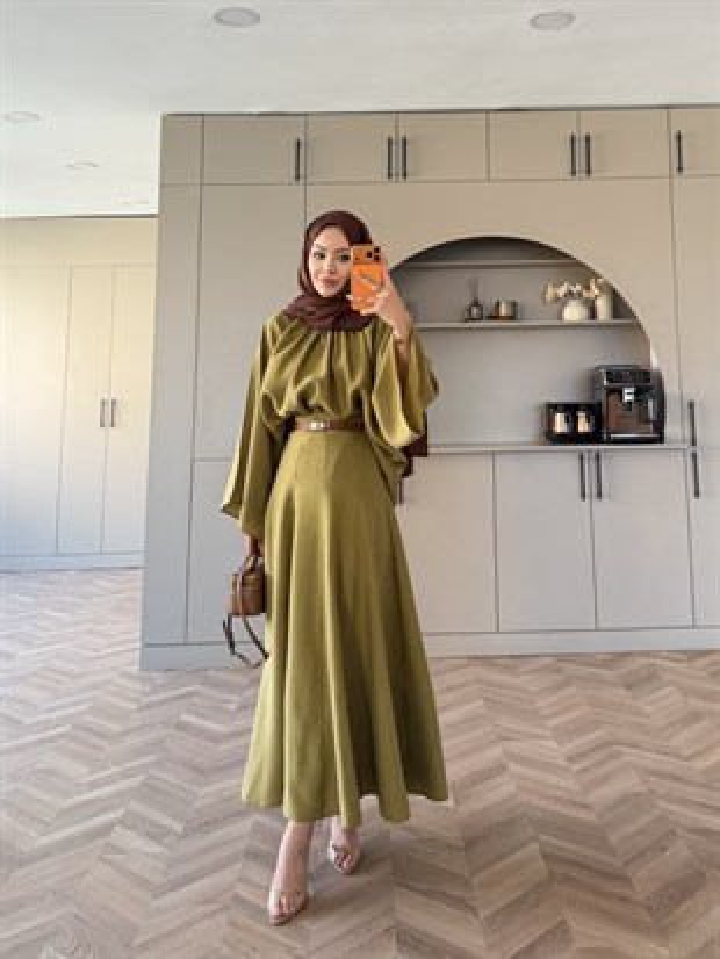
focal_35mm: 24
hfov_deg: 56.8
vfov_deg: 71.6
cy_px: 480
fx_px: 665
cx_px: 360
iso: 160
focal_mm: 6.76
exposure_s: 1/121
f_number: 1.78
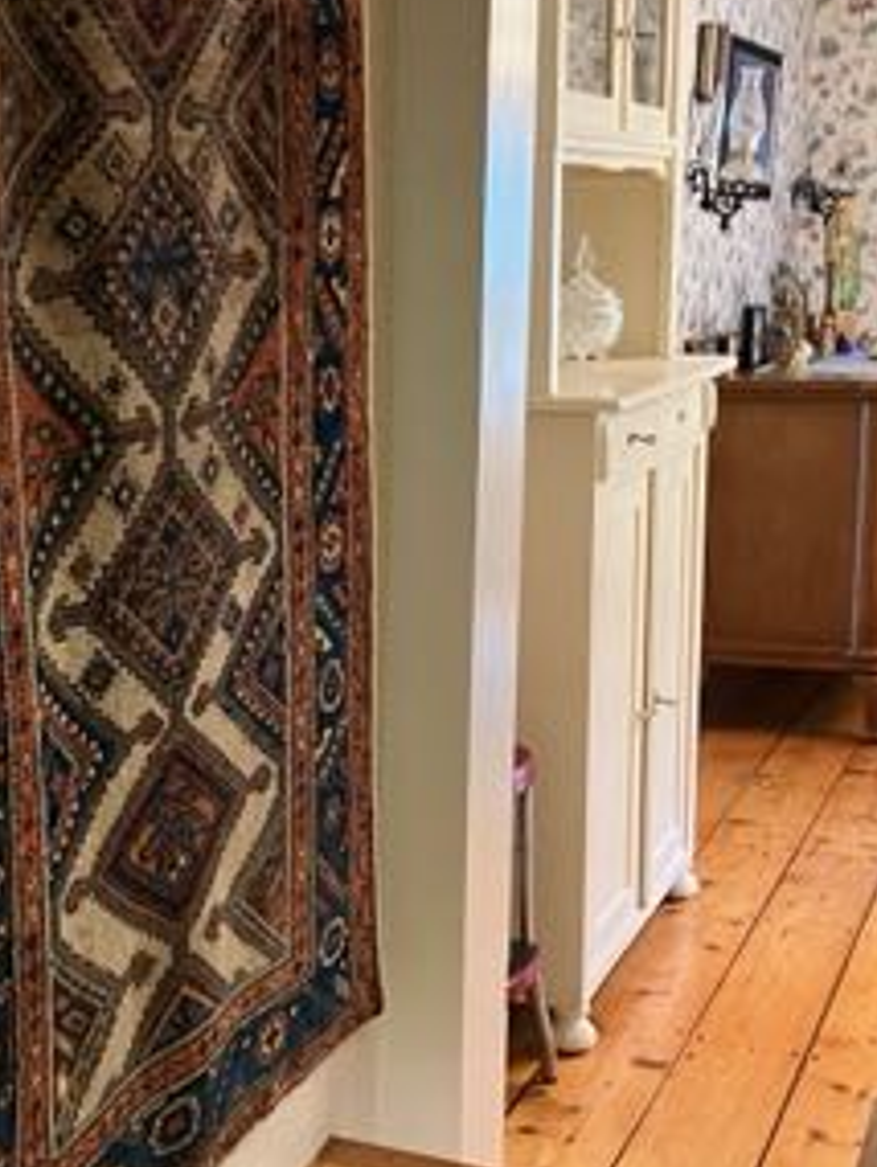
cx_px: 365
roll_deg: -0.4
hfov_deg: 24.8
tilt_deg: -13.3
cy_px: 704
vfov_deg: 32.6
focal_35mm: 59
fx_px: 1992
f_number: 1.8
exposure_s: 1/40
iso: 400
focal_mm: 3.99
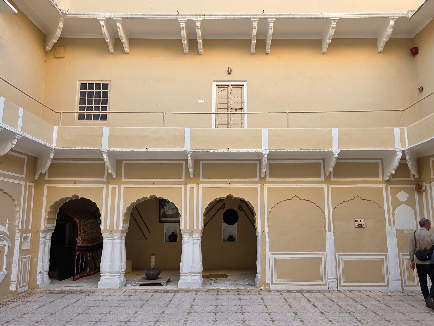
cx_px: 231
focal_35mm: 26
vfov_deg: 53.0
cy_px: 176
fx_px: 326
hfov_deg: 67.2
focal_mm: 5.4
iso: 64
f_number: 1.8
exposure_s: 1/180
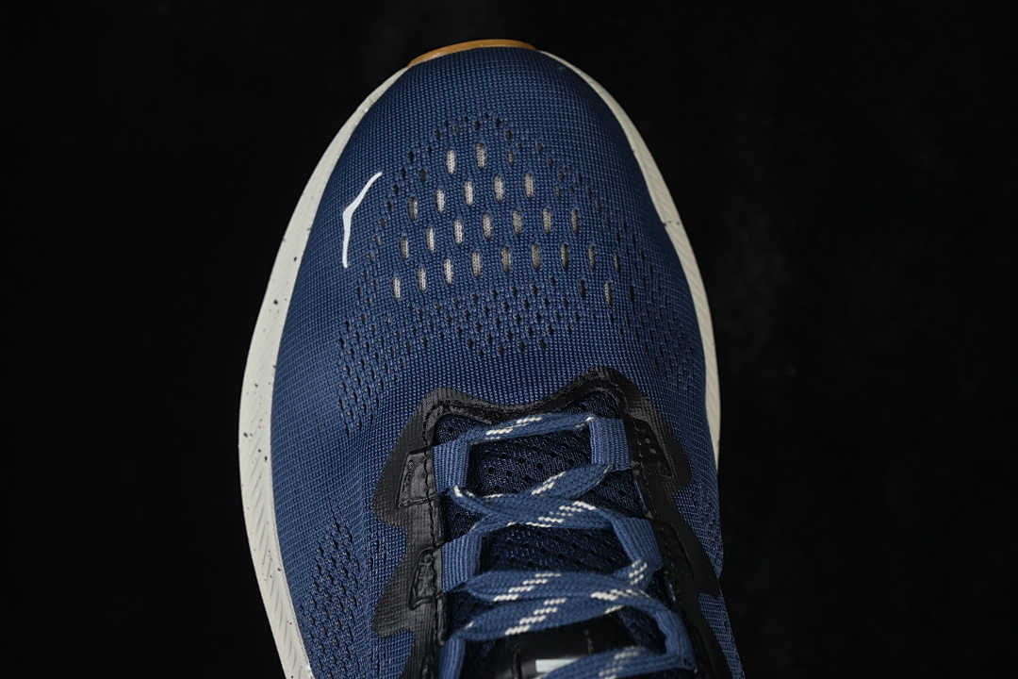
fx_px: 2121
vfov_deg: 18.2
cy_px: 340
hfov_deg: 27.0
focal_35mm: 75
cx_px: 509
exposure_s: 1/60
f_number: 6.3
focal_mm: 50
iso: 160
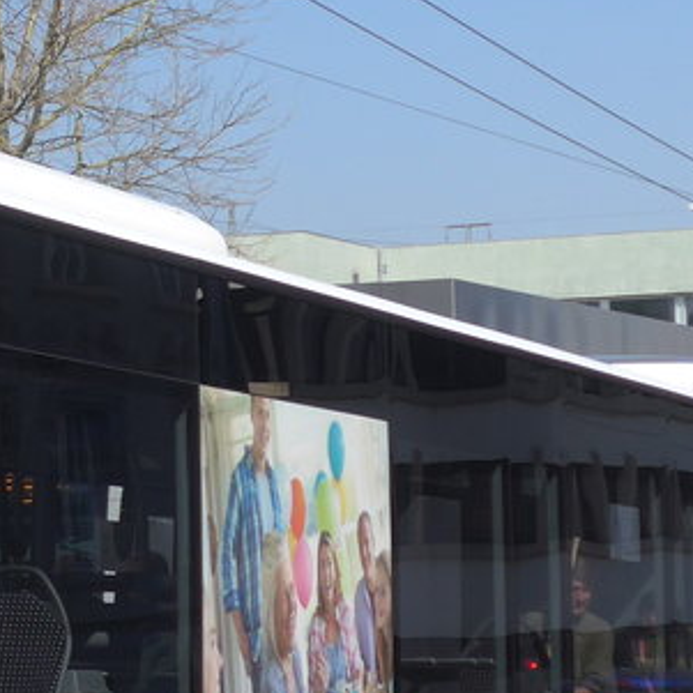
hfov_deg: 11.0
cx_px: -226
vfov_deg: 11.3
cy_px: 419
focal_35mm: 155
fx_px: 3511
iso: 80
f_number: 2.8
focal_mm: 9
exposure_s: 1/1600
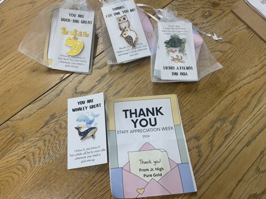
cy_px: 100
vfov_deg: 48.2
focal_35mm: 29
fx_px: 223
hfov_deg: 61.7
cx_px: 133
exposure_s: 1/120
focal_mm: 3
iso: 64
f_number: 1.8
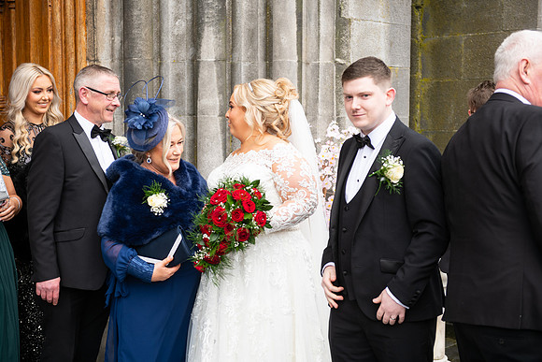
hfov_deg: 36.2
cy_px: 181
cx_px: 271
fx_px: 828
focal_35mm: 55
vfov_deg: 24.6
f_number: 3.5
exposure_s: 1/160
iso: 125
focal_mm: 55
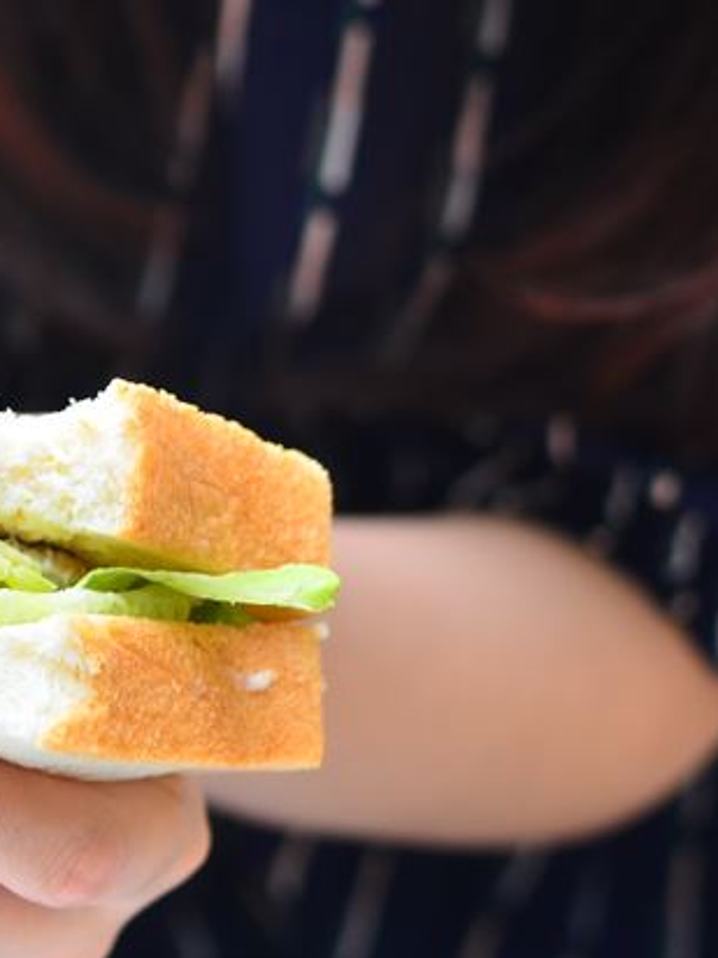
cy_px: 528
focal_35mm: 125
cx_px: -423
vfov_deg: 15.7
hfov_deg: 11.3
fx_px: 3462
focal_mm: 35
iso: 200
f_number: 3.2
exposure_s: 1/50
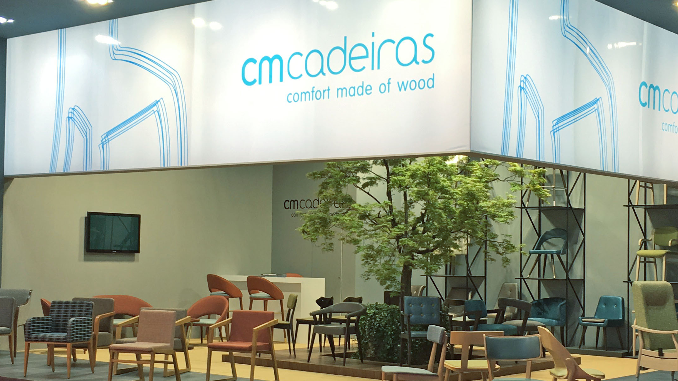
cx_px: 353
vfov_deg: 20.4
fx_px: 1061
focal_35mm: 59
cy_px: 162
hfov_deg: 35.4
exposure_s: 1/50
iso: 25
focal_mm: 4.15
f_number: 2.2
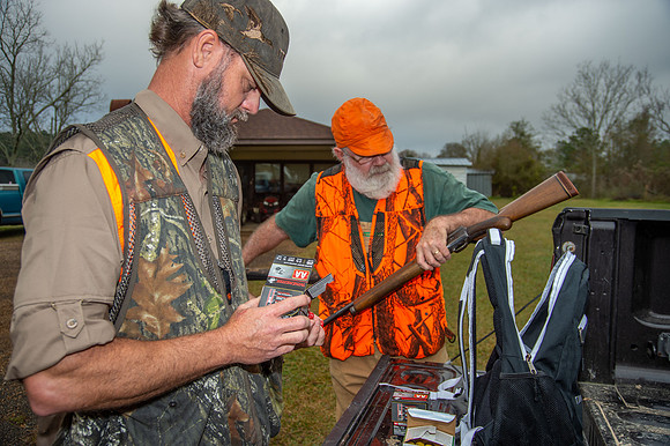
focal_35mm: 30
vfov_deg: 43.6
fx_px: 558
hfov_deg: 62.0
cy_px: 223
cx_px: 335
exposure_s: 1/250
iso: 250
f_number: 6.3
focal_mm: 30
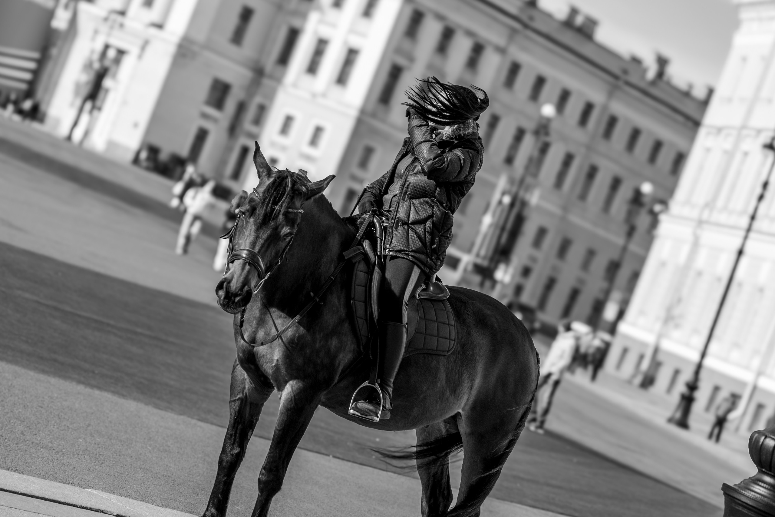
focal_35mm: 112
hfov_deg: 18.3
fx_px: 2411
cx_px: 388
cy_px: 258
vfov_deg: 12.2
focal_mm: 75
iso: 100
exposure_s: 1/1250
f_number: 2.8
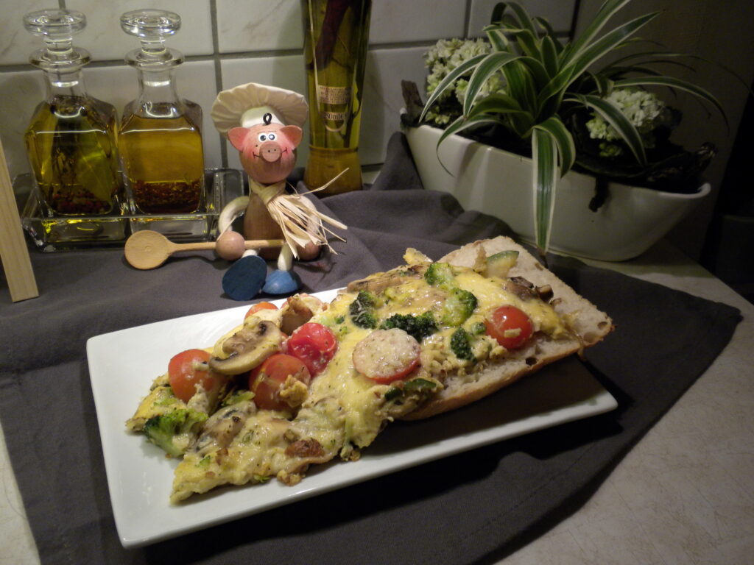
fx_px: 806
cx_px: 377
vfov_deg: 38.7
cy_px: 282
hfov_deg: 50.1
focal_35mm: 37
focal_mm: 6.6
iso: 196
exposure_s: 1/63.4
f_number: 3.5
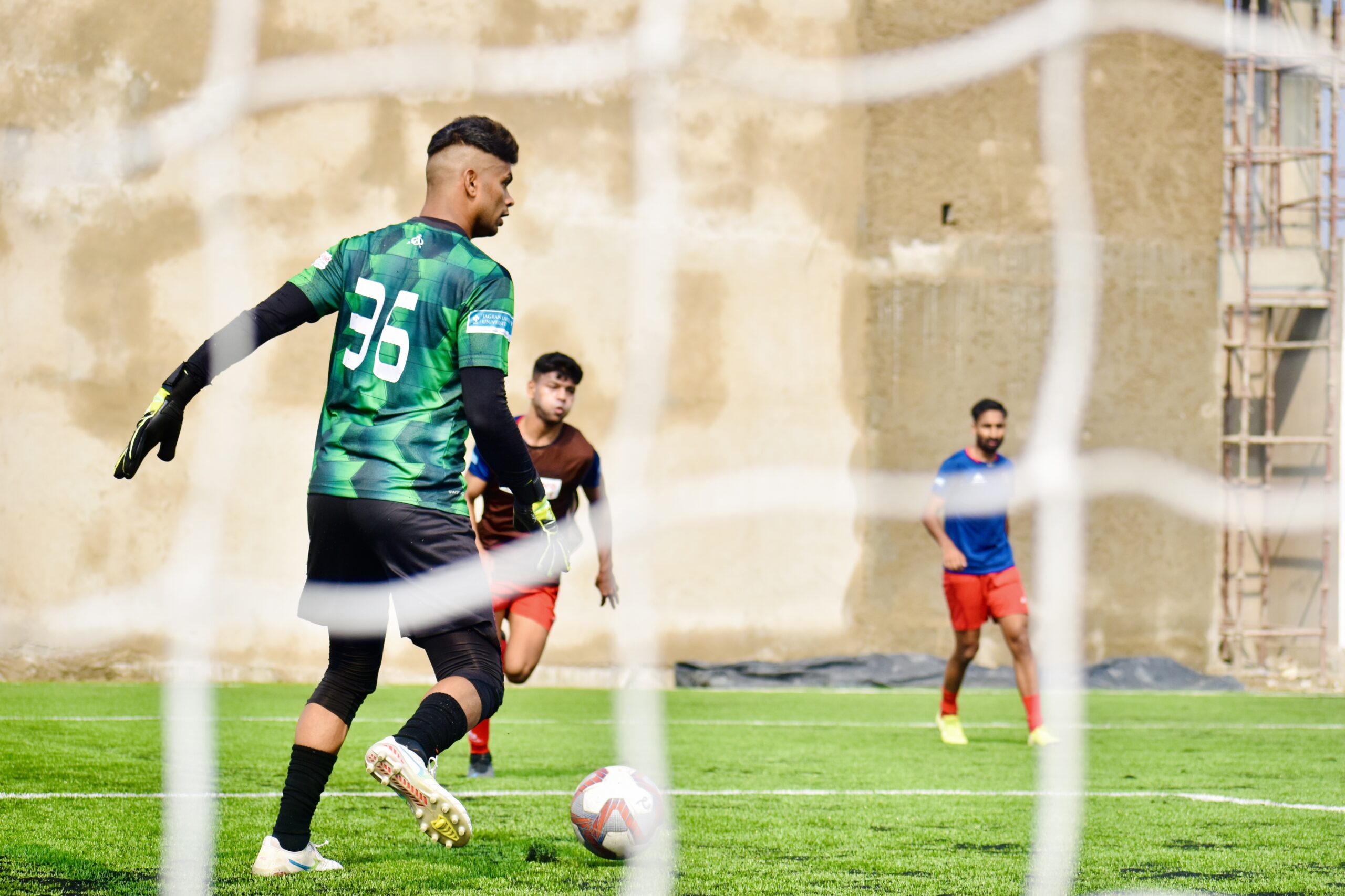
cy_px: 448
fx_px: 4371
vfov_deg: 11.7
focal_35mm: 117
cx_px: 672
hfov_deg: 17.5
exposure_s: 1/1600
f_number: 5.6
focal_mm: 78
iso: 400
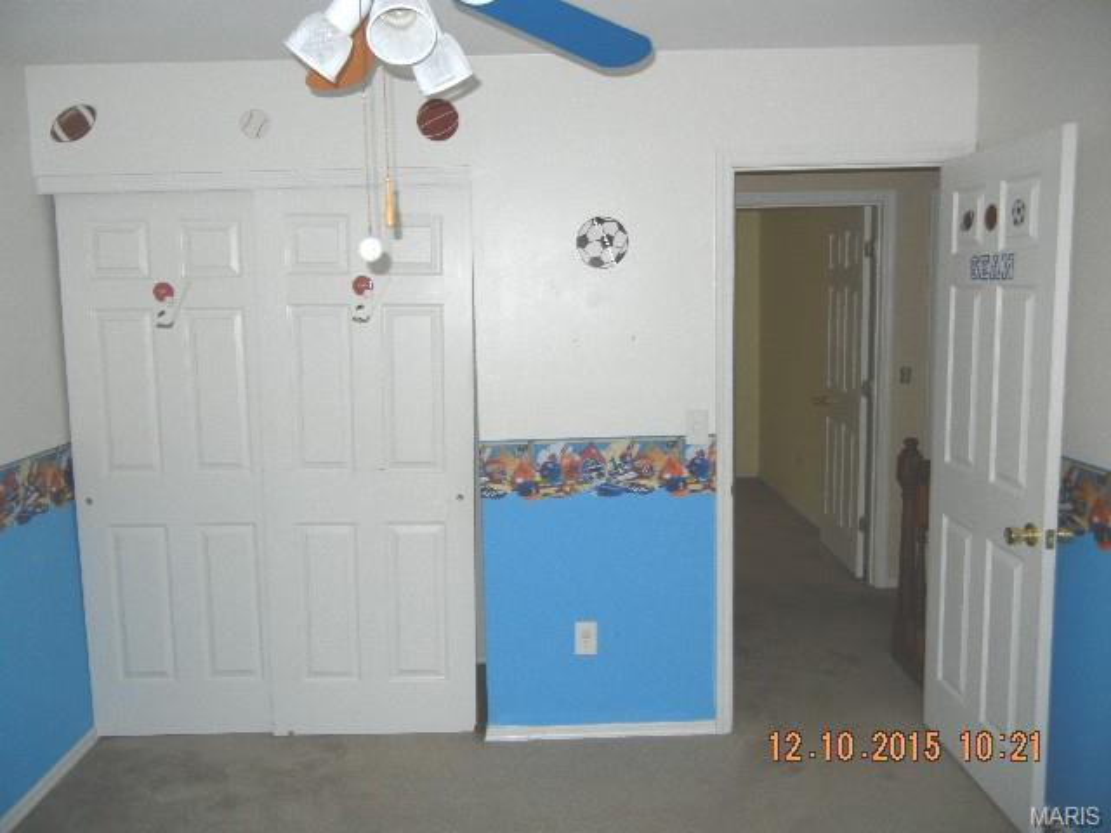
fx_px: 963
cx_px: 556
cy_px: 416
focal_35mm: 30
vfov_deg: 46.8
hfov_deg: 60.0
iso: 200
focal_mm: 5.4
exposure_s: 1/30
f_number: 3.5
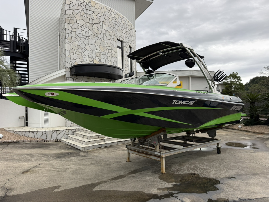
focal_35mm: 24
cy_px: 101
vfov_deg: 56.8
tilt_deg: +2.9
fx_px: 187
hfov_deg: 71.6
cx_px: 134
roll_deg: +1.7
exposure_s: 1/665
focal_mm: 6.76
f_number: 1.78
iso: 100
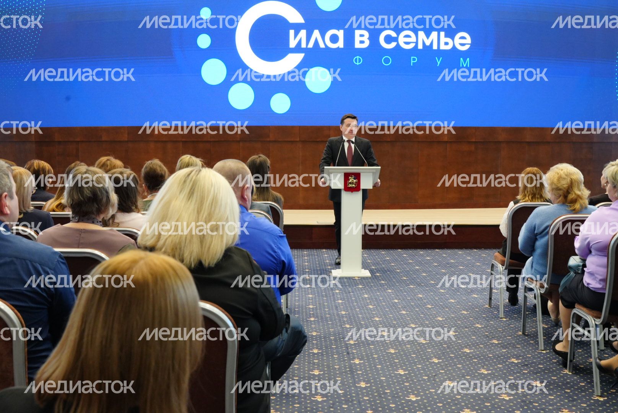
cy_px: 206
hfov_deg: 44.5
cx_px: 309
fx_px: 756
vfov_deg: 30.6
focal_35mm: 44
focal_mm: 44
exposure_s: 1/30
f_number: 9
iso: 3200
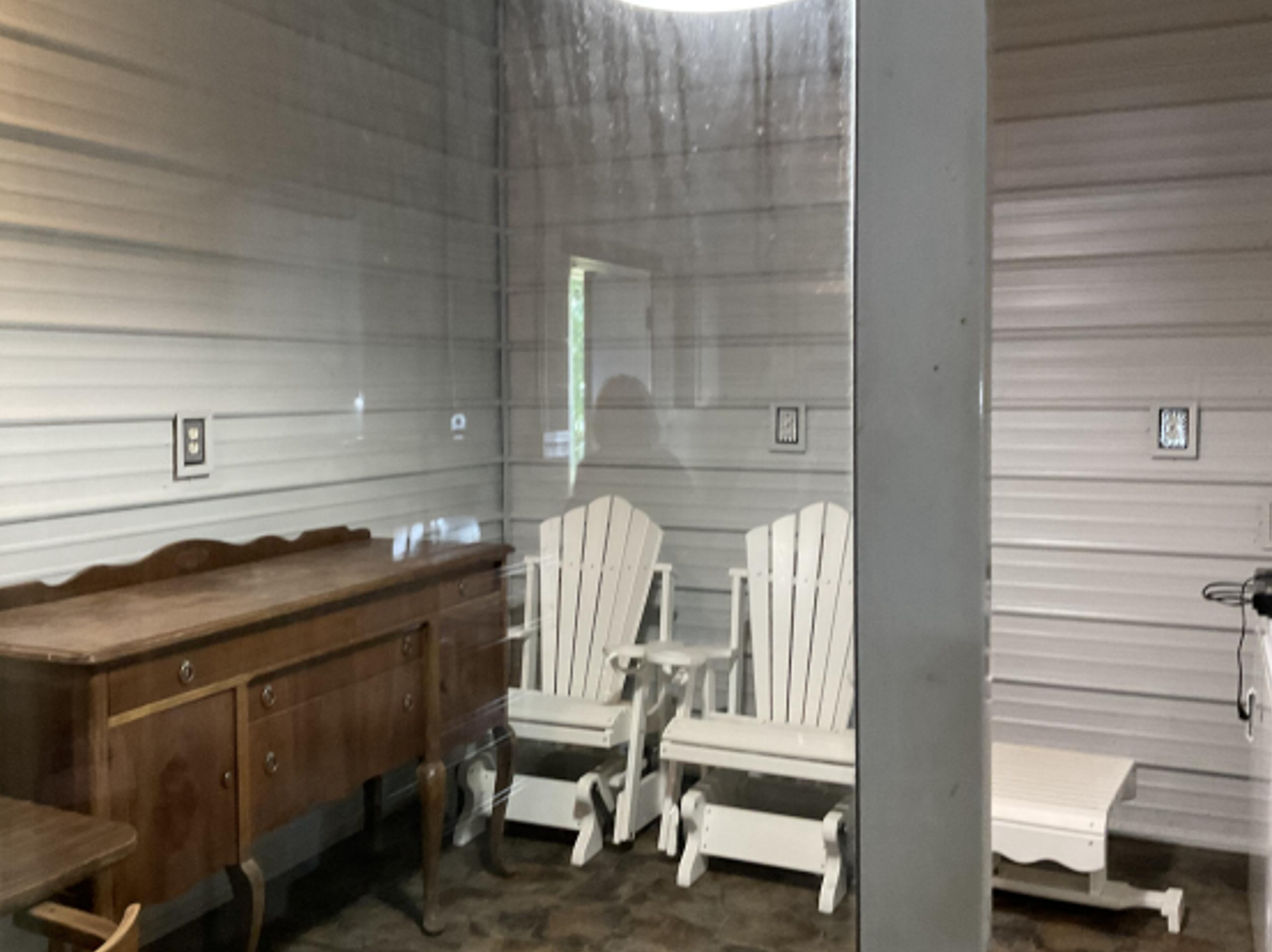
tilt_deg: -1.3
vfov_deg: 40.6
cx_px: 560
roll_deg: +0.0
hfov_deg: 52.5
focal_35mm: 35
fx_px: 1285
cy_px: 435
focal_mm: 3
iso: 250
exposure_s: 1/40
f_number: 1.8
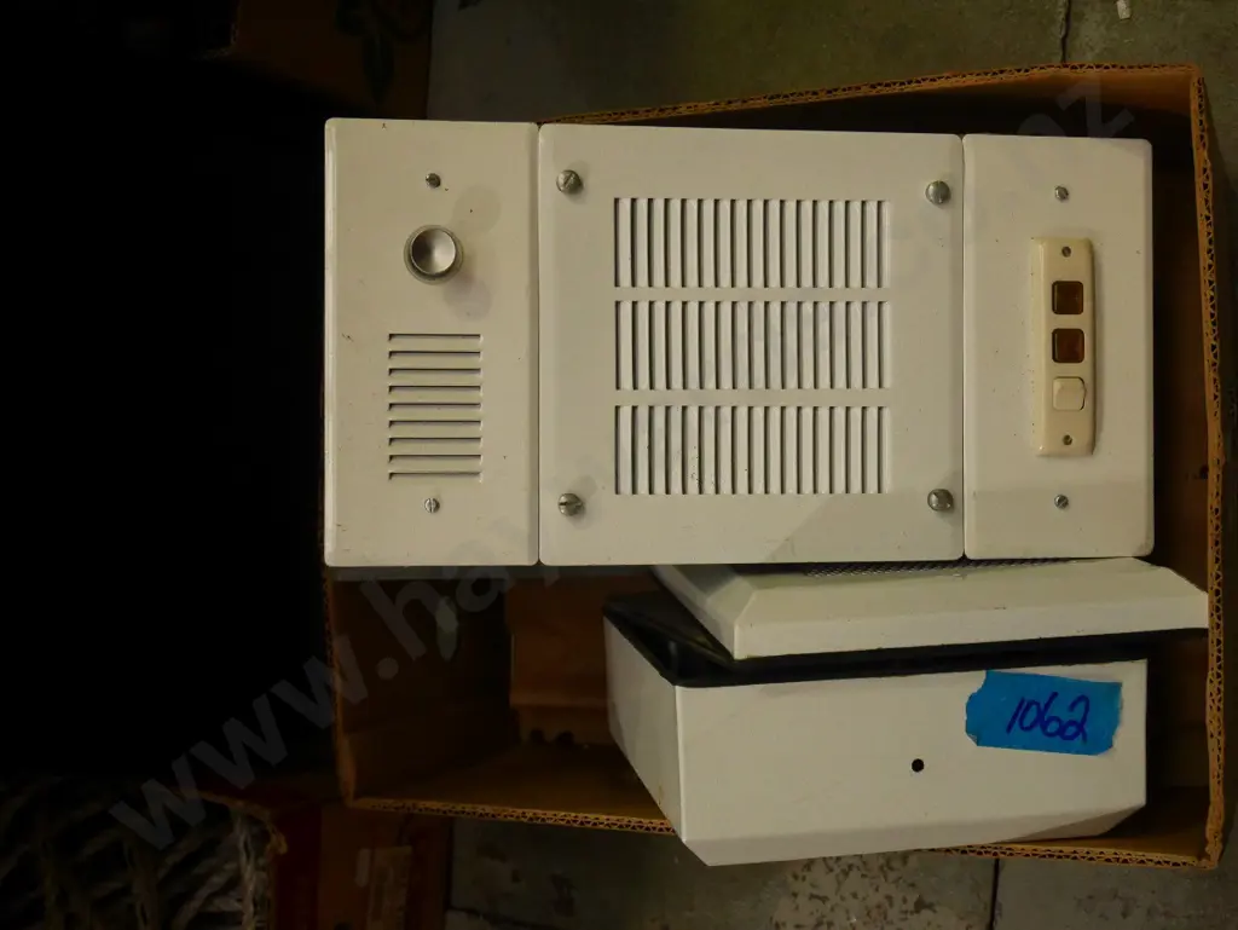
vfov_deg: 31.5
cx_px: 619
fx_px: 1646
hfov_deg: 41.2
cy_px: 465
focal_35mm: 46
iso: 3200
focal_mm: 23
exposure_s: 1/320
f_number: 4.9
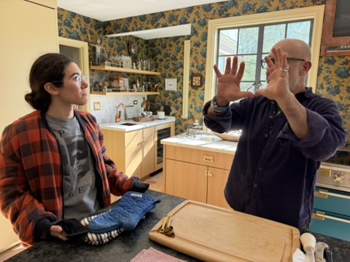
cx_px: 175
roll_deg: -1.0
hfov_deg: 71.6
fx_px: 243
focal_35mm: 24
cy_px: 131
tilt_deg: -9.9
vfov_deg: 56.8
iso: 200
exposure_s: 1/226
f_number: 1.78
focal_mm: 6.76
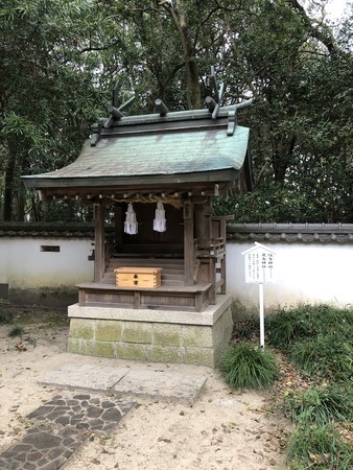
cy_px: 235
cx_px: 176
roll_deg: -1.0
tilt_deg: -1.5
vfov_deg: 63.4
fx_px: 380
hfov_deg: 49.8
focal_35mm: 28
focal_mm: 3.99
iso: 64
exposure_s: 1/15
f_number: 1.8
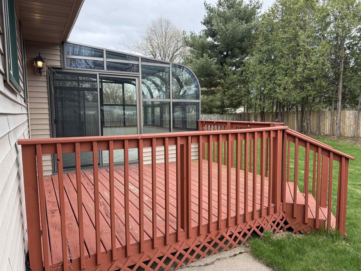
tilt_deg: -5.2
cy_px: 136
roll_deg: +0.0
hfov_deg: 71.6
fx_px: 250
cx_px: 180
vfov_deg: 56.8
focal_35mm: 24
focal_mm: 6.76
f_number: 1.78
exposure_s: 1/858
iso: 100
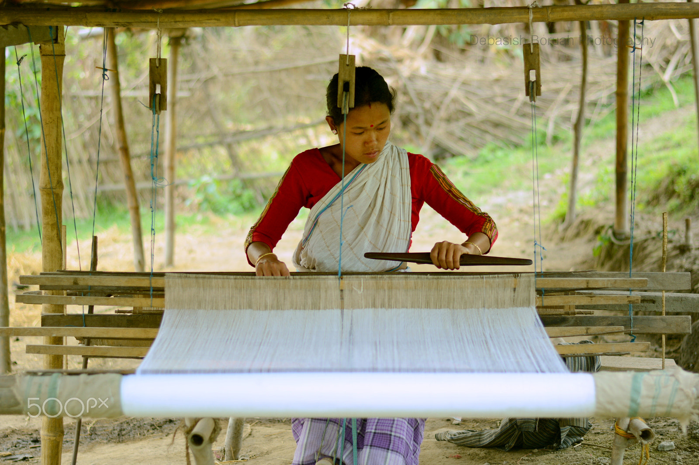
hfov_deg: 27.0
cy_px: 232
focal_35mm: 75
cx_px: 350
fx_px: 1456
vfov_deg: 18.2
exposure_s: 1/640
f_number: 1.8
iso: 250
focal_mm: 50
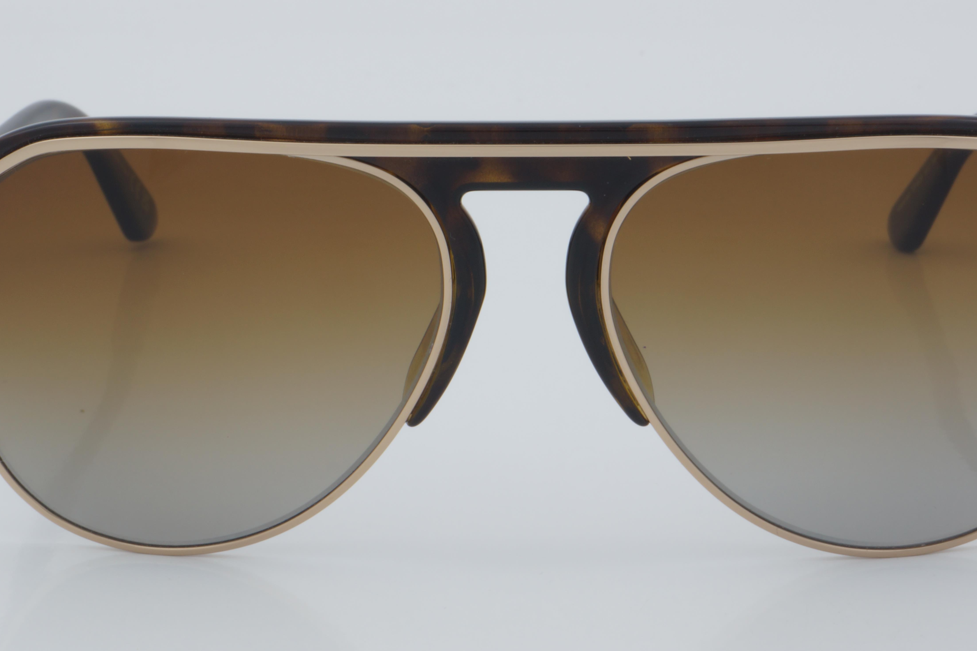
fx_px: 3031
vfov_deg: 12.3
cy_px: 313
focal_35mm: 112
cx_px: 528
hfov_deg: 18.3
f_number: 32
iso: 100
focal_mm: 55
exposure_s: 1/4
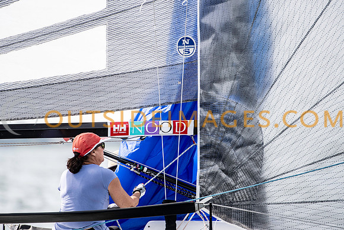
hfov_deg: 3.4
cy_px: 115
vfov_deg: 2.3
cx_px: 172
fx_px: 5734
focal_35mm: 600
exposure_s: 1/1250
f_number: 5
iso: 320
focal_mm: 400
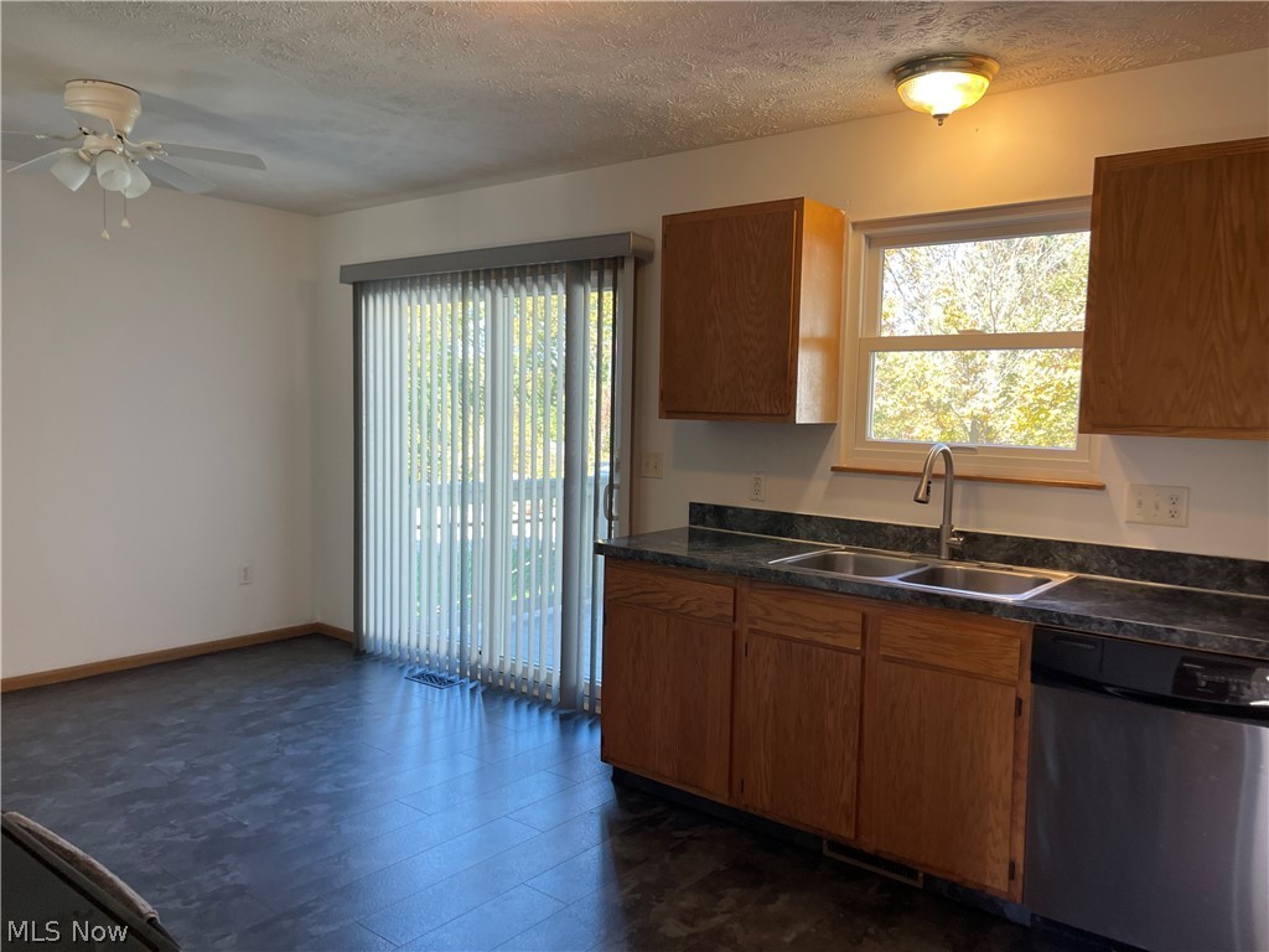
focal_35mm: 25
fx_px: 916
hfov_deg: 69.4
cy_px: 476
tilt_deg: -4.5
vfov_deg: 54.9
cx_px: 634
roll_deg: -1.6
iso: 100
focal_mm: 5.1
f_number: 1.6
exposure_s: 1/120
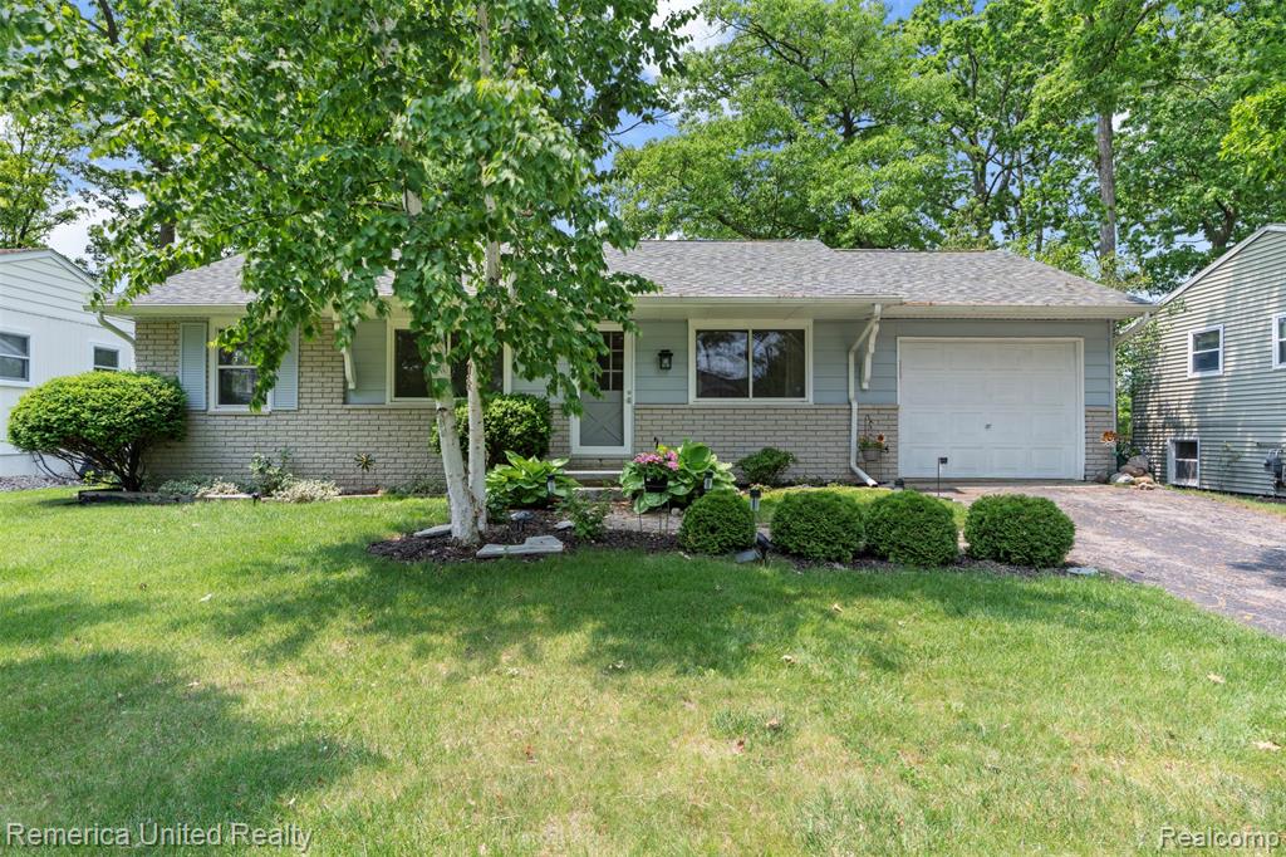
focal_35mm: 20
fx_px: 714
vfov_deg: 61.9
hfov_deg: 84.0
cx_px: 643
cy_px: 428
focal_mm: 20
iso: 100
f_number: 8
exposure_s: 1/20
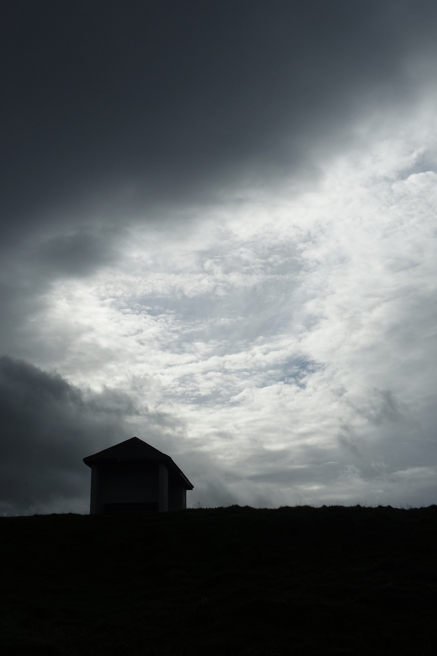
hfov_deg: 25.9
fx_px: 947
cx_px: 171
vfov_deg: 38.2
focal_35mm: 52
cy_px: 321
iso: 125
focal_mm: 13.75
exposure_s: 1/800
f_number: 7.1
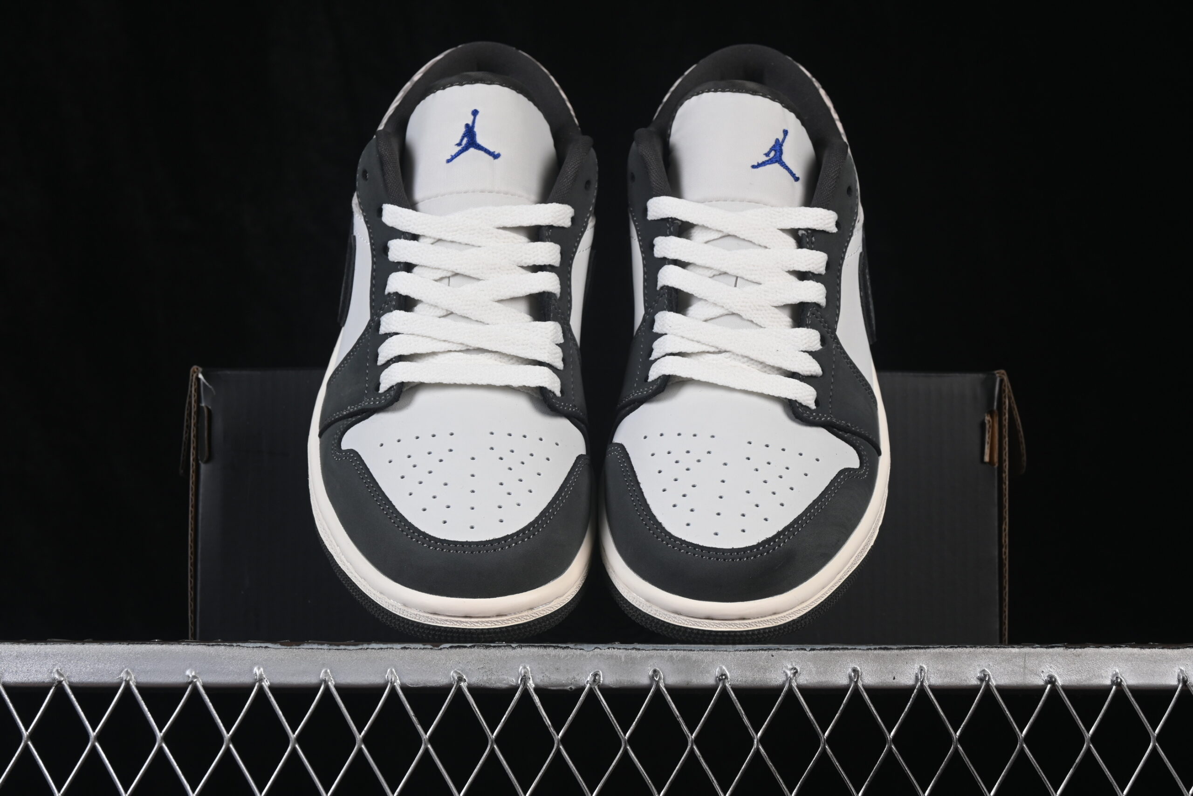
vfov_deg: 18.2
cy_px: 398
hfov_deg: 27.0
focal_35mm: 75
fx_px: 2485
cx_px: 596
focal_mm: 50
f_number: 8
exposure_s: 1/80
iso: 160
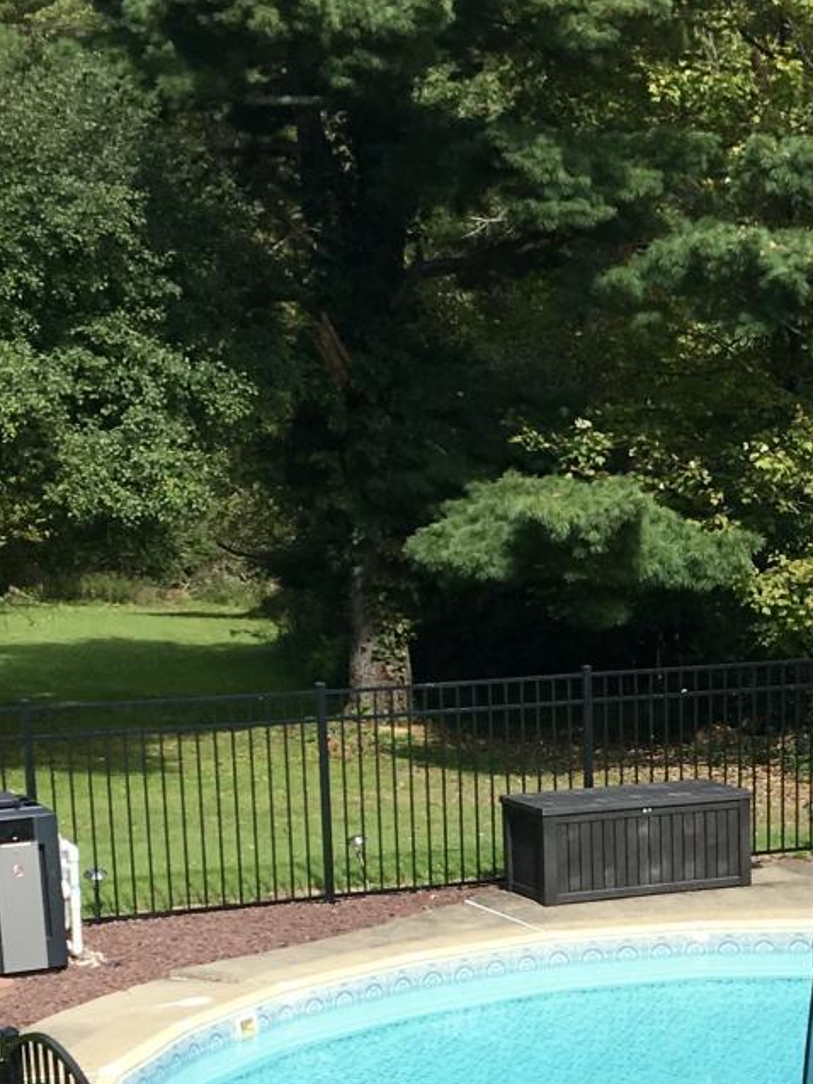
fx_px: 2849
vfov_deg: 21.1
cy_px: 973
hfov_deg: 15.8
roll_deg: -2.3
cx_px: 866
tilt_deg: -13.3
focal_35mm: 91
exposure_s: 1/1425
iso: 25
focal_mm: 4.15
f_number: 2.2
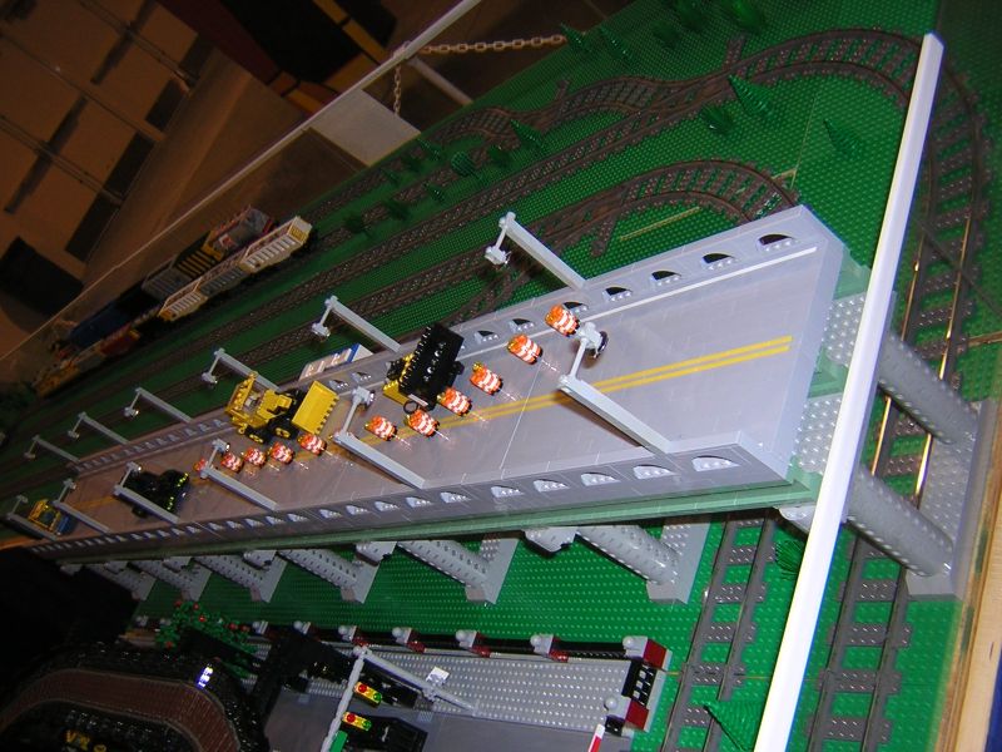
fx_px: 1042
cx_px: 501
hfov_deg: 51.4
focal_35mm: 36
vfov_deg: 39.7
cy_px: 376
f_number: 2.6
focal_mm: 4.7
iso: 100
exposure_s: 1/60.1
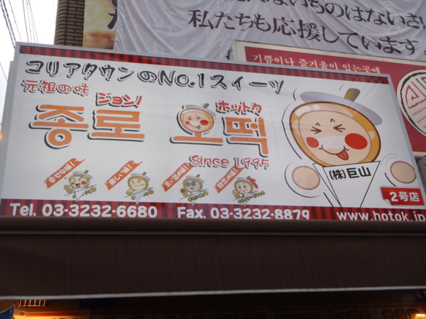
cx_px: 213
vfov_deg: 36.0
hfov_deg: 46.8
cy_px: 160
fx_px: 492
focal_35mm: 40
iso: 80
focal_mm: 7.28
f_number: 4.7
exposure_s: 1/50
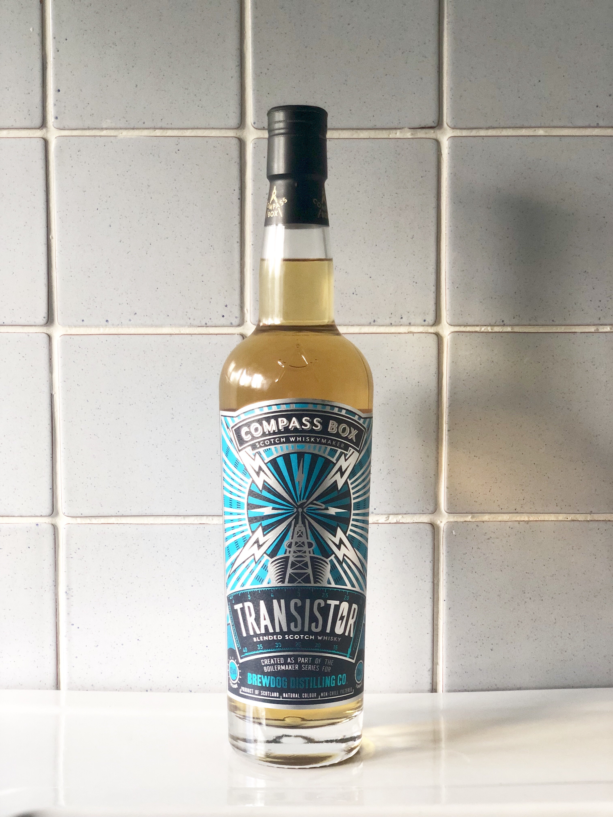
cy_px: 408
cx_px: 306
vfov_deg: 36.8
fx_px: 1228
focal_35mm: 52
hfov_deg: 28.0
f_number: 2.4
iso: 100
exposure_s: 1/40
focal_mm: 6
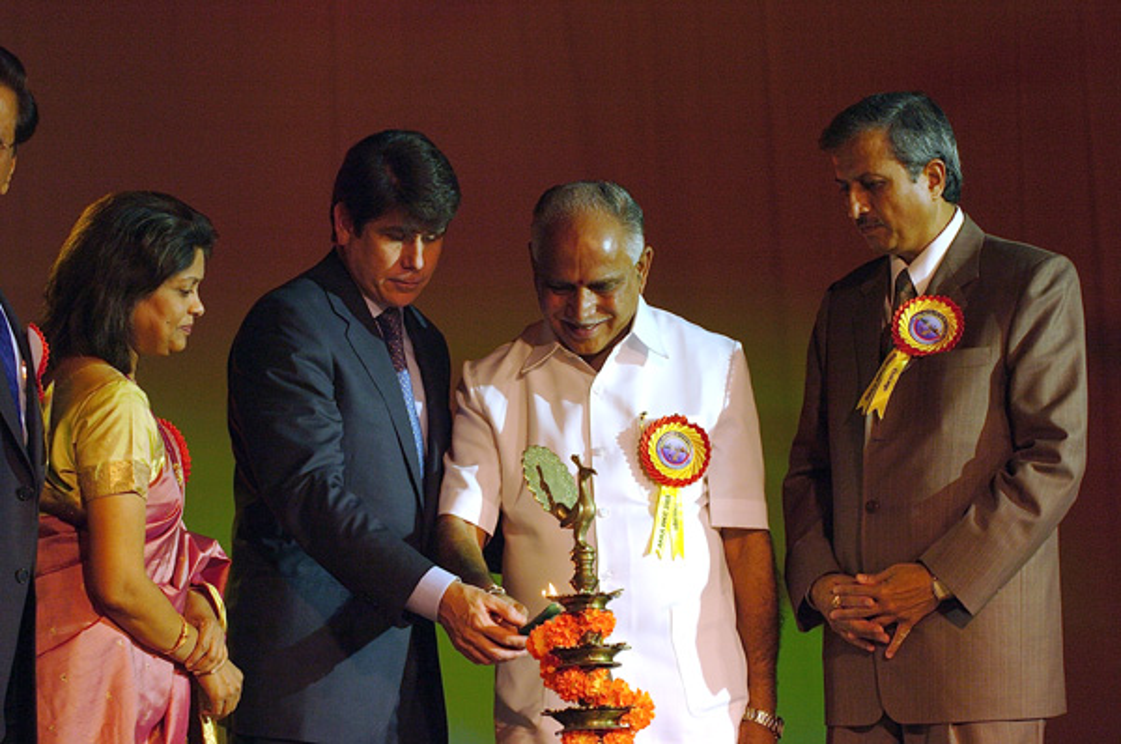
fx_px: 4896
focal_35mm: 158
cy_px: 372
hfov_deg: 13.1
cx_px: 560
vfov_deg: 8.7
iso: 400
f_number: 5.6
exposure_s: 1/60
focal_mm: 105
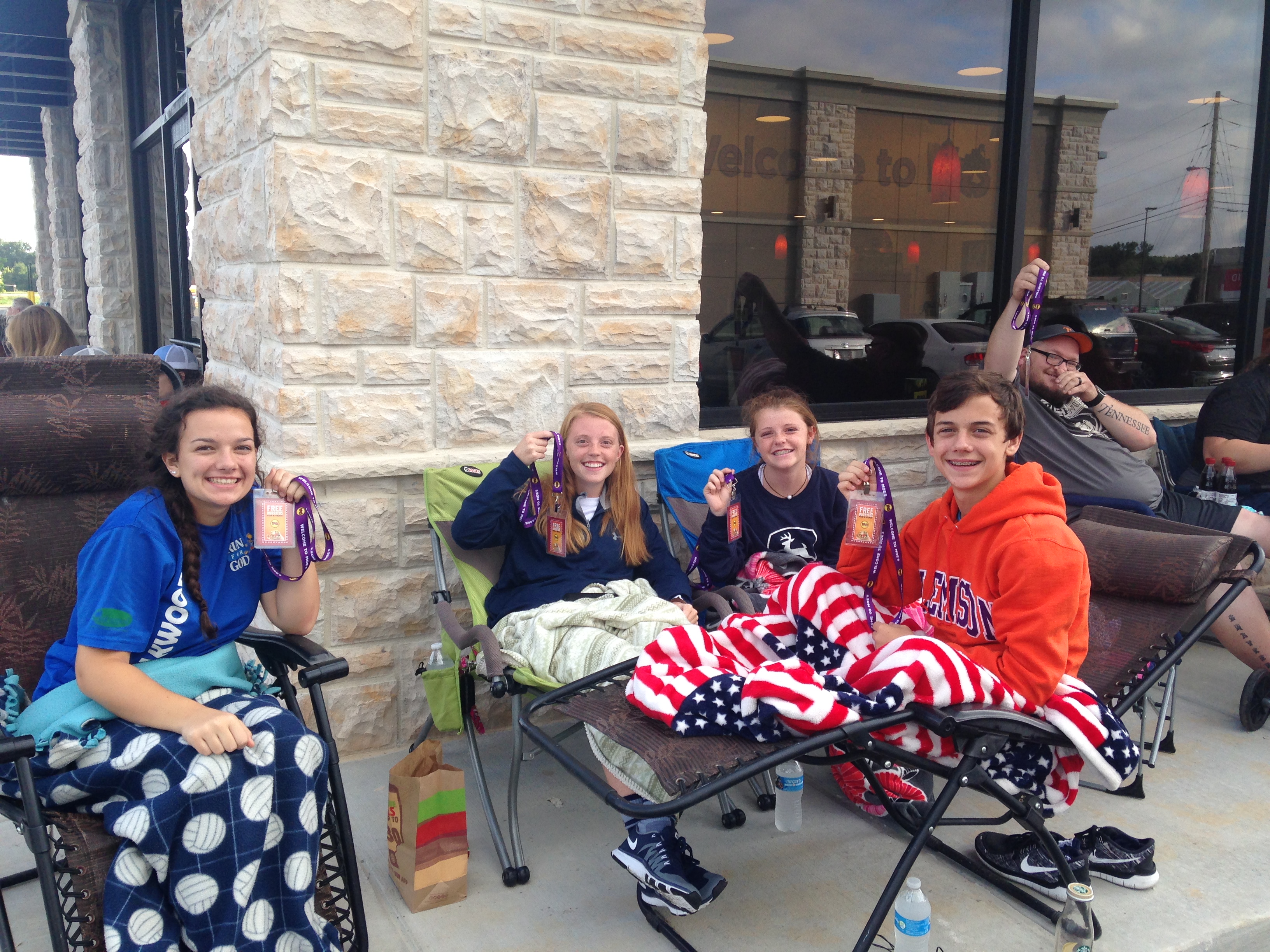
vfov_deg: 42.9
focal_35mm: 33
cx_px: 635
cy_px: 476
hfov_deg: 55.4
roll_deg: -0.1
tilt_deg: -9.9
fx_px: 1211
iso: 50
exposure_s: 1/317
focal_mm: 4.12
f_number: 2.4
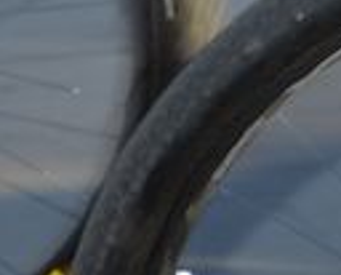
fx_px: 3905
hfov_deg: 4.9
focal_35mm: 386
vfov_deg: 3.9
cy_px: -618
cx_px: 679
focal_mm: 44
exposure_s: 1/125
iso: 100
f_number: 3.2
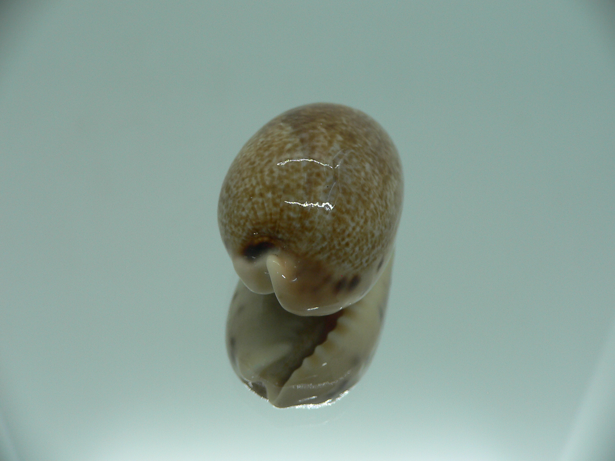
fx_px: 622
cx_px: 308
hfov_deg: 52.6
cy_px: 230
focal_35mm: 35
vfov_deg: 40.7
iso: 80
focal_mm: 4.6
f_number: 2.8
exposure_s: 1/60
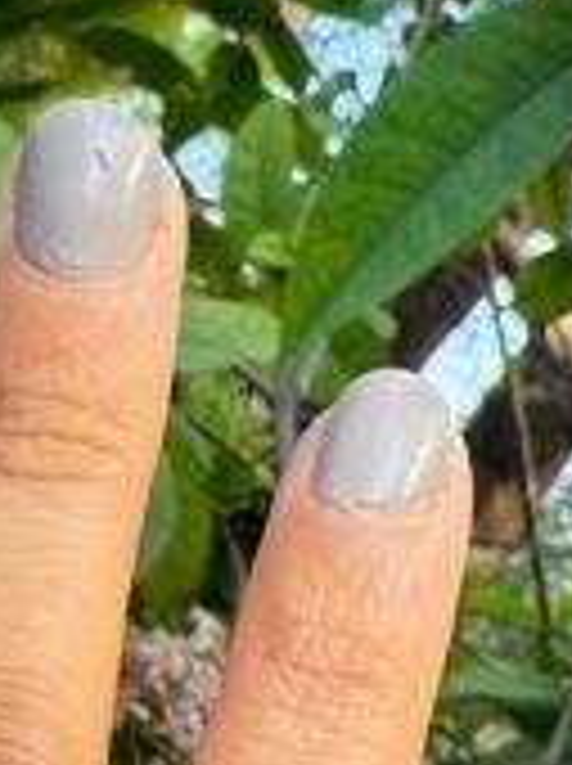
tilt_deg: +1.4
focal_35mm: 113
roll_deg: +7.3
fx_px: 2496
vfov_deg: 16.6
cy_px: 945
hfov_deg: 12.6
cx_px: -189
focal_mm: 2.22
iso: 64
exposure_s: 1/112
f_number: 2.2
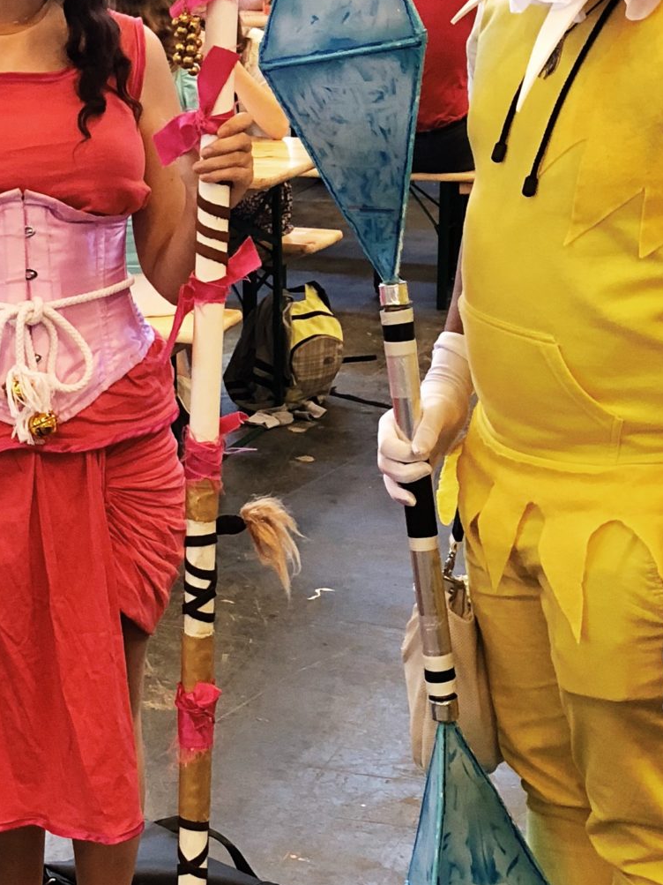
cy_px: 424
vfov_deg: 26.3
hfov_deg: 19.5
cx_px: 53
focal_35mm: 74
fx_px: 1890
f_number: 1.8
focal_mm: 3.99
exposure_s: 1/50
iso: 320
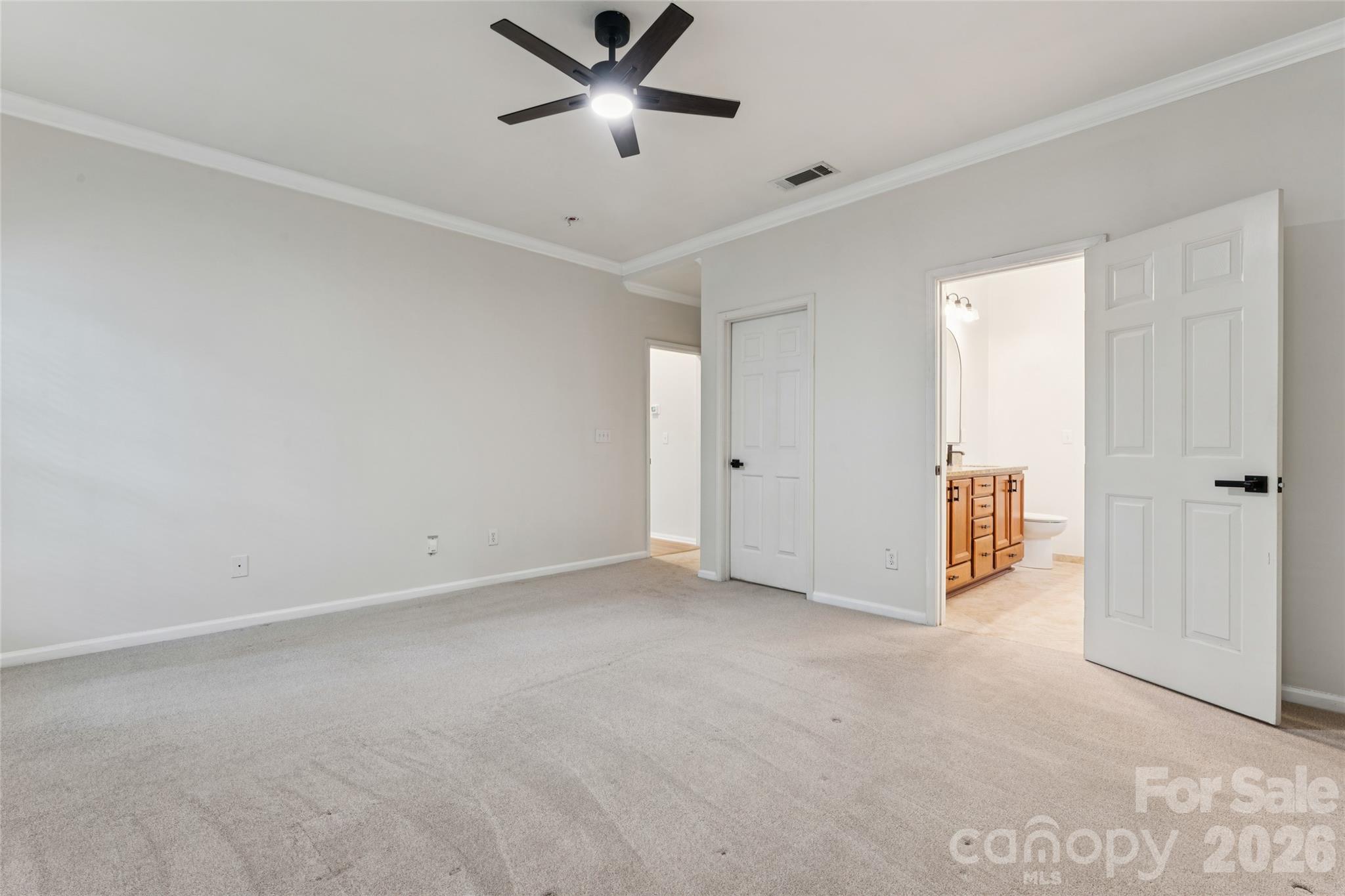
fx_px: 609
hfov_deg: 95.7
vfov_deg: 72.7
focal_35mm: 16
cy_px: 448
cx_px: 672
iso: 100
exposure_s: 3.2
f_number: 13
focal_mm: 16.3
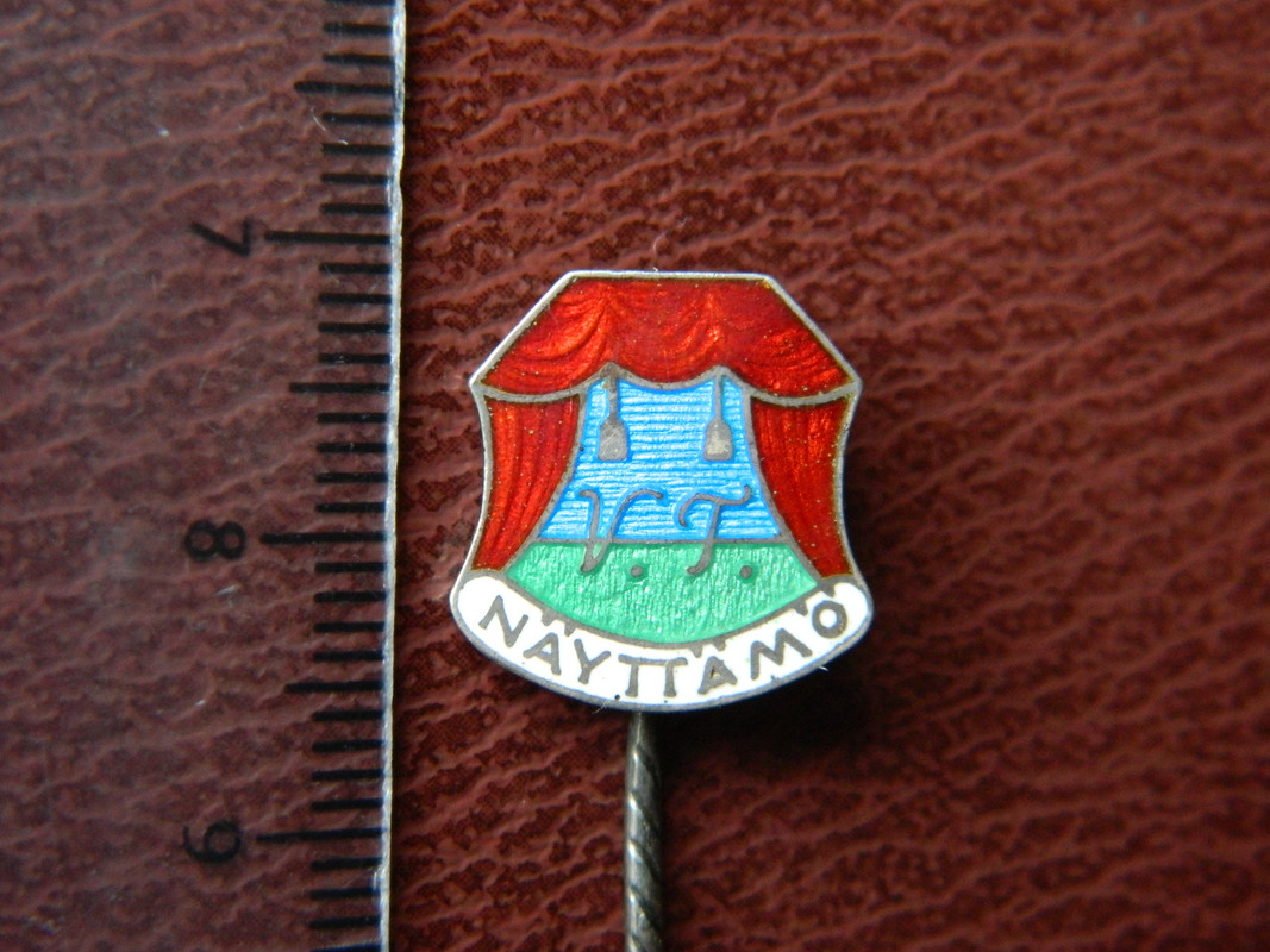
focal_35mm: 103
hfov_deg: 19.1
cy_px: 476
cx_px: 635
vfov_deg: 14.4
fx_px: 3778
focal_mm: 18.6
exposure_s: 1/25
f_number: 4.5
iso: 400
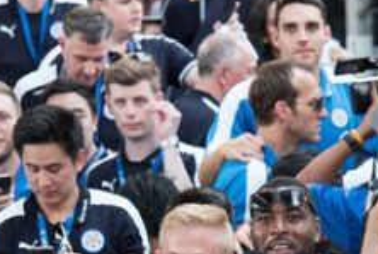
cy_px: 398
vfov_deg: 3.1
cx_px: 305
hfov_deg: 4.6
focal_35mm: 449
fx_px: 4724
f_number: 5.6
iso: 800
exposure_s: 1/60
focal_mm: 130
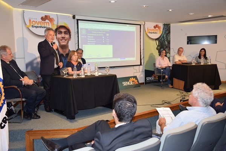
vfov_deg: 36.9
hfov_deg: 53.1
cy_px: 76
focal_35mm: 36
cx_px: 113
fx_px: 226
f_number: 4
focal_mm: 24
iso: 800
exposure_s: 1/60
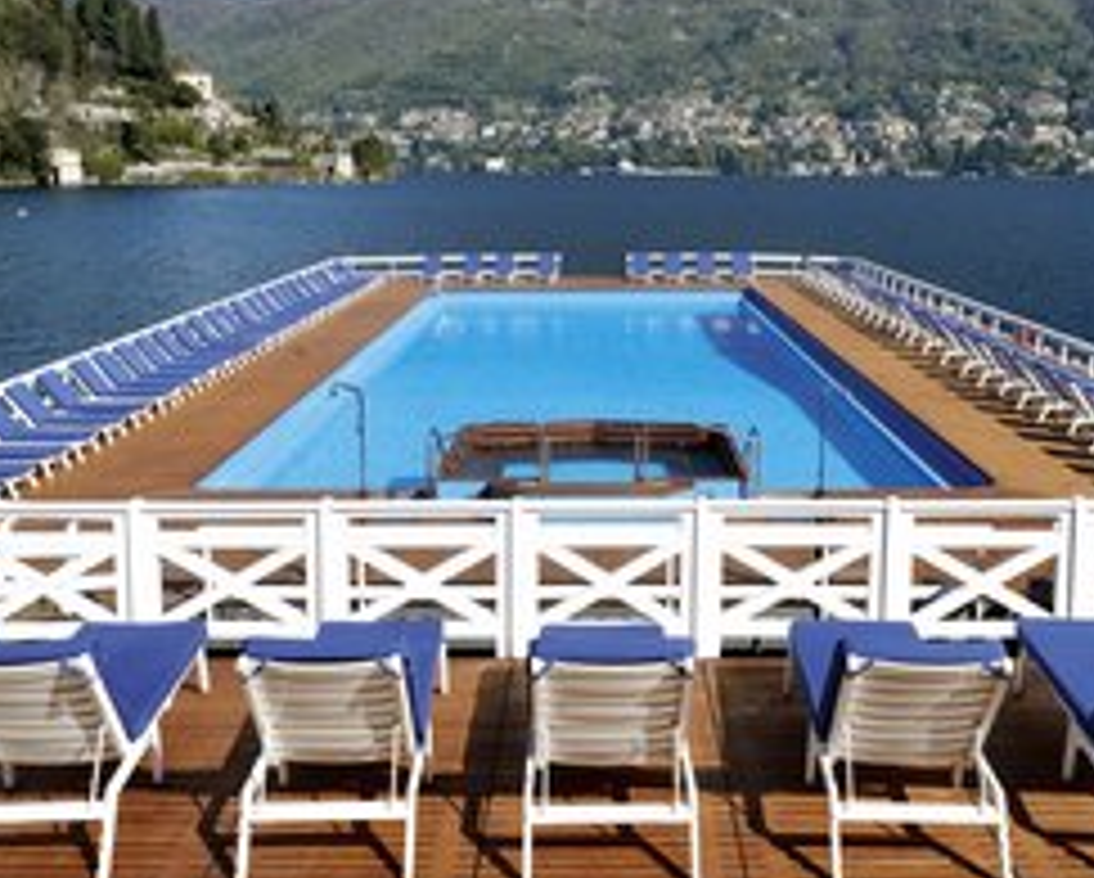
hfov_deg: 48.9
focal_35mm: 37
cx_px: 621
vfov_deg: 39.2
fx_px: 1199
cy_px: 225
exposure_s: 1/125
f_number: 14
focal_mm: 20
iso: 100
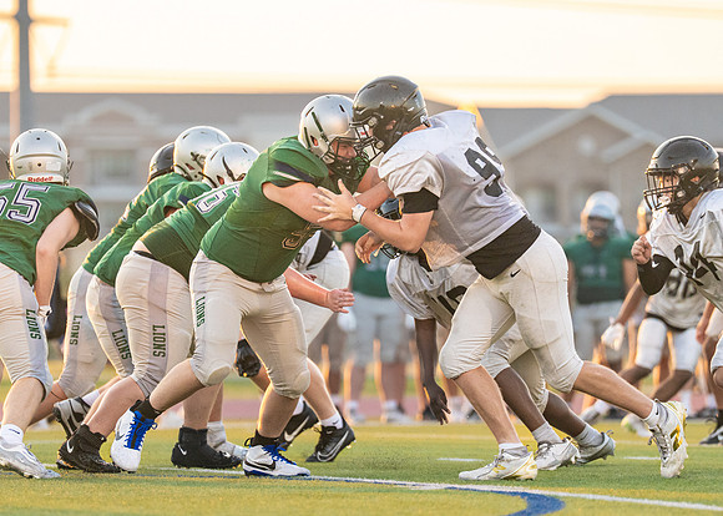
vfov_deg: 4.1
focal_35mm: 352
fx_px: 7234
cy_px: 325
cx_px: 364
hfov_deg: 5.7
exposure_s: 1/2000
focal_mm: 200
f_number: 3.2
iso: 1600
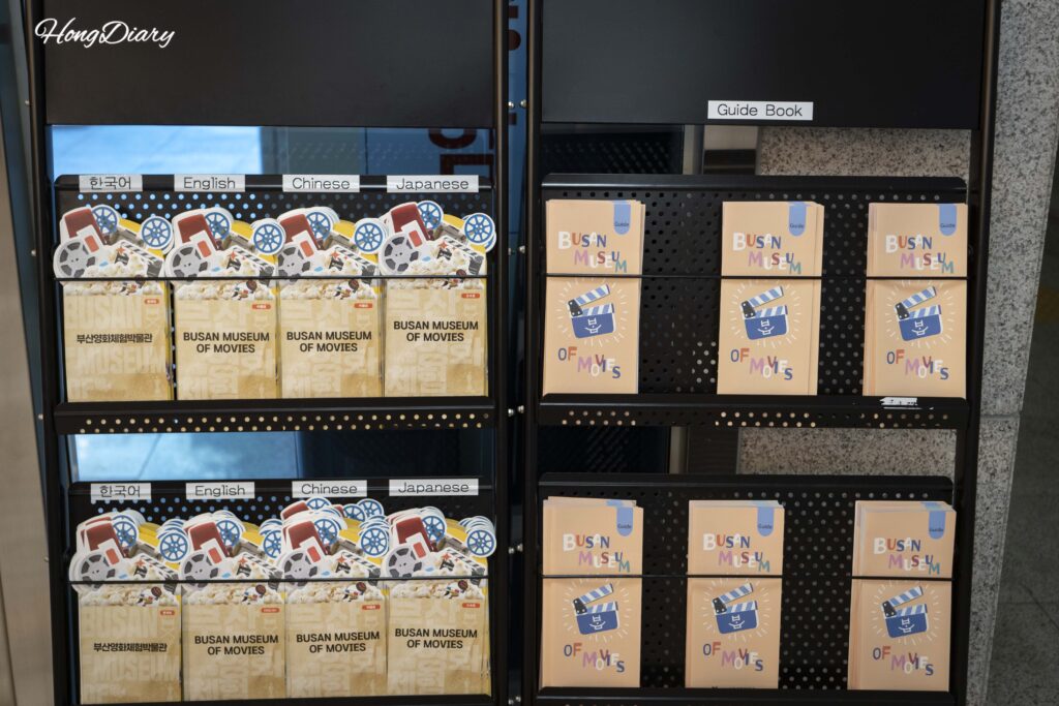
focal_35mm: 46
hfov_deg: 42.7
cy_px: 353
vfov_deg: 29.3
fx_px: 1353
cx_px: 530
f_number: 5.6
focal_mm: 46
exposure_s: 1/160
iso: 2000
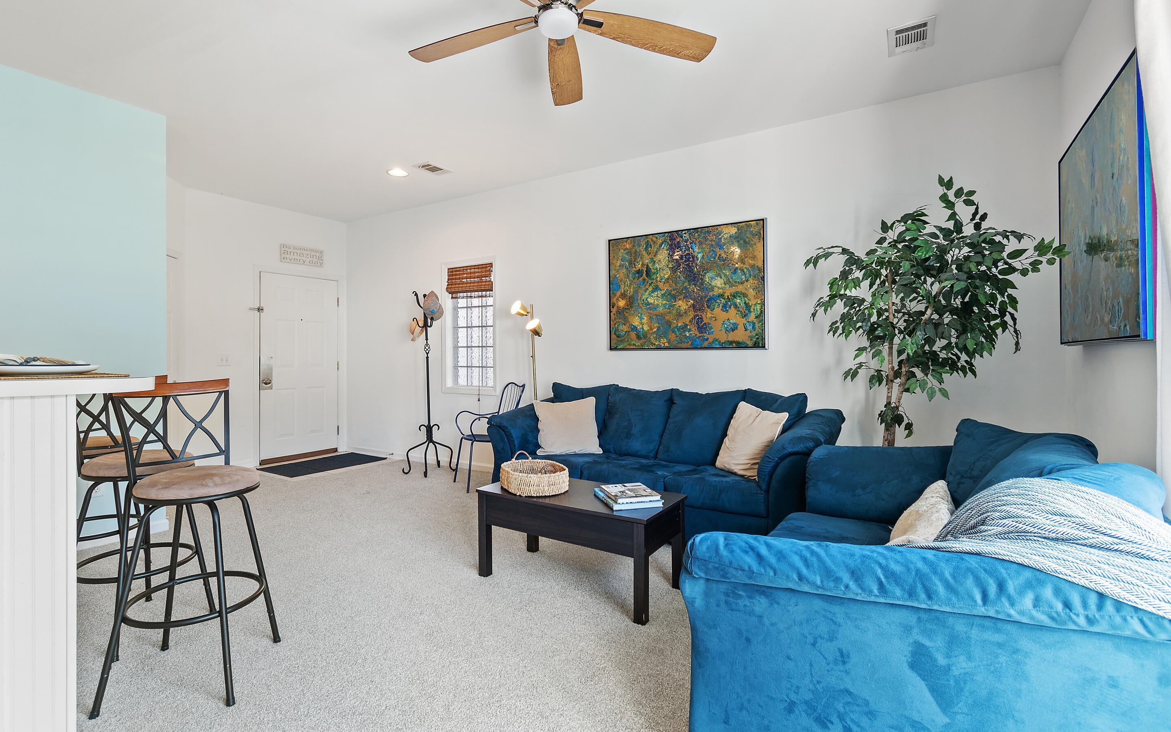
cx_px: 563
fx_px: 511
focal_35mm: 16
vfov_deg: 71.3
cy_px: 376
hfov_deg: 97.8
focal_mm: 10
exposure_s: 1/3
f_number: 4.5
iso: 100
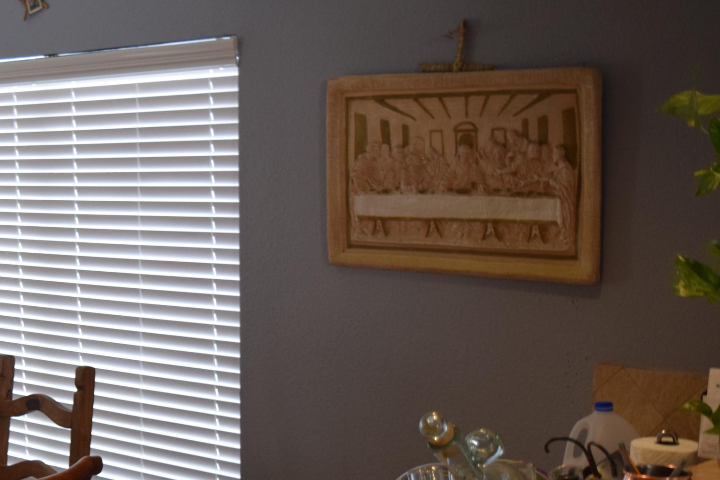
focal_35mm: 71
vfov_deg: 19.1
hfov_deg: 27.5
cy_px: 330
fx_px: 1420
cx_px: 81
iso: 1000
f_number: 4
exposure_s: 1/60
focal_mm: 24
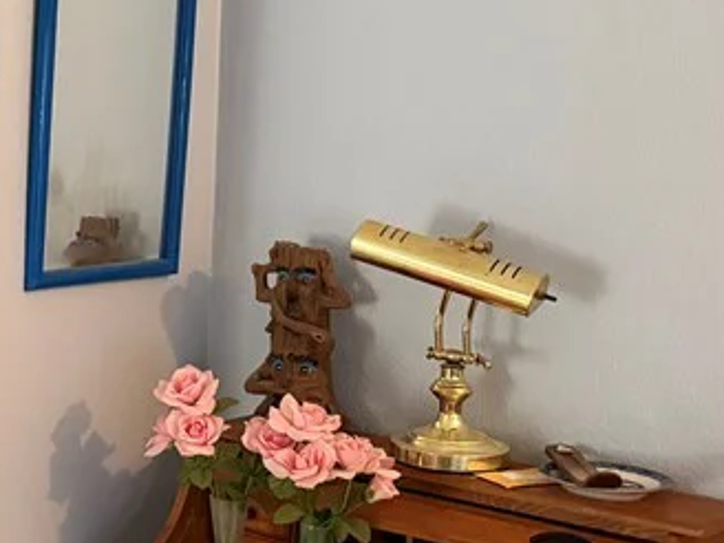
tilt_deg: -6.9
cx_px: -388
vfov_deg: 19.6
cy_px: 247
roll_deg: +0.6
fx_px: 1569
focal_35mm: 75
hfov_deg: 21.4
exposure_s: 1/60
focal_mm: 6.76
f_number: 1.78
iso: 800
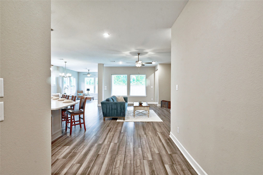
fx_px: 124
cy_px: 88
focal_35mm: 17
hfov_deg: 93.3
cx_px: 132
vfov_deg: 70.4
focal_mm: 17
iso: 400
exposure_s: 1/6
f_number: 8
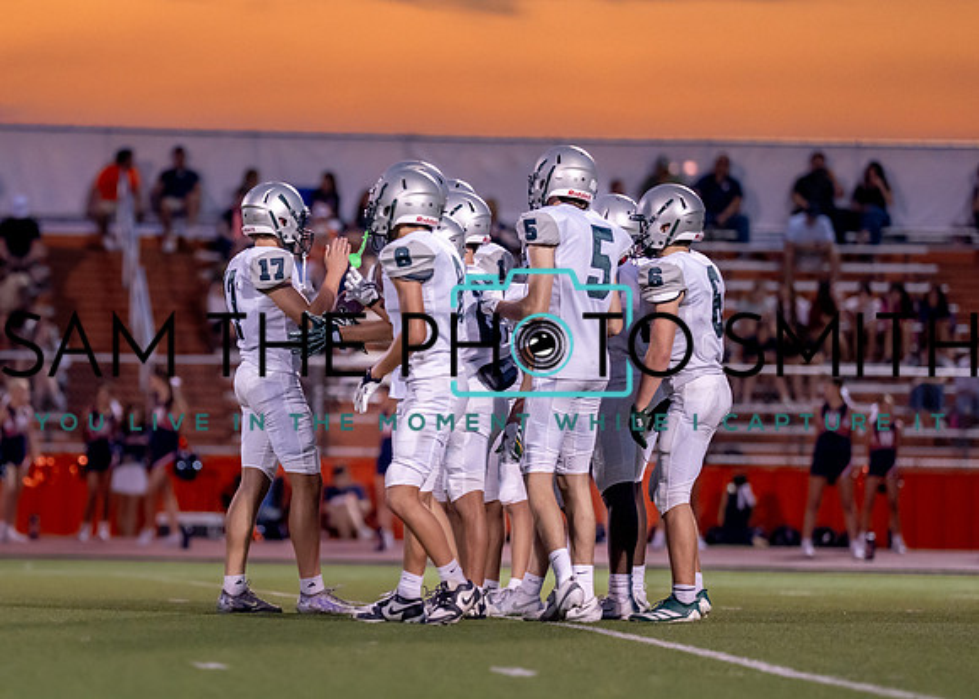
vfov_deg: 6.0
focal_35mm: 239
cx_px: 264
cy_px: 386
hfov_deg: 8.4
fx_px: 6647
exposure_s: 1/1000
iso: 1250
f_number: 1.8
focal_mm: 135
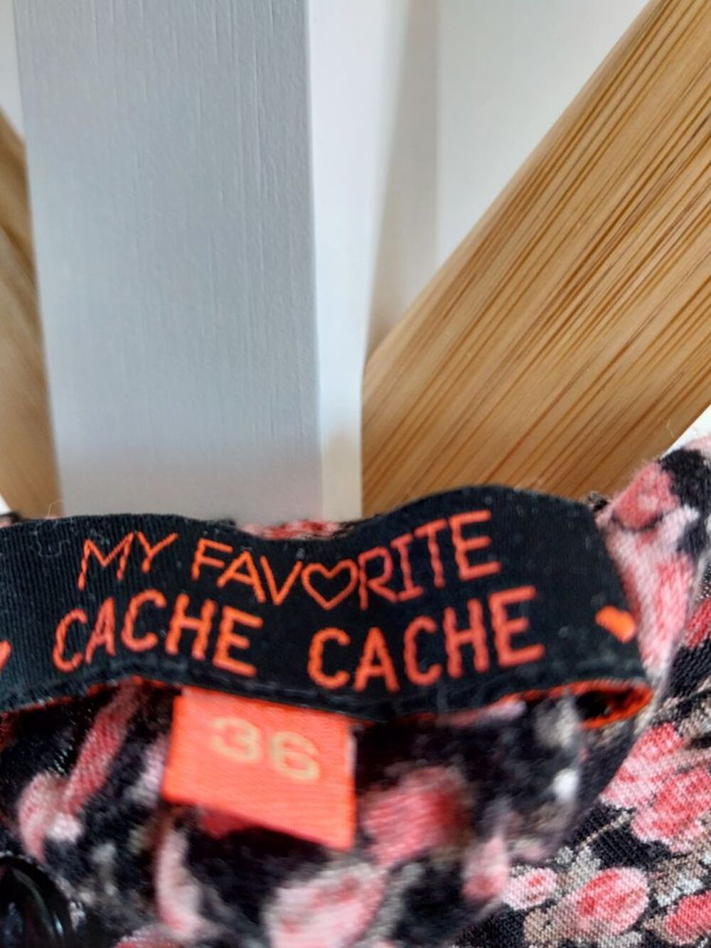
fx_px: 712
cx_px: 356
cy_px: 474
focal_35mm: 26
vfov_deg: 67.3
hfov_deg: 53.1
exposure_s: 1/50
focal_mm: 4
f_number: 1.8
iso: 160
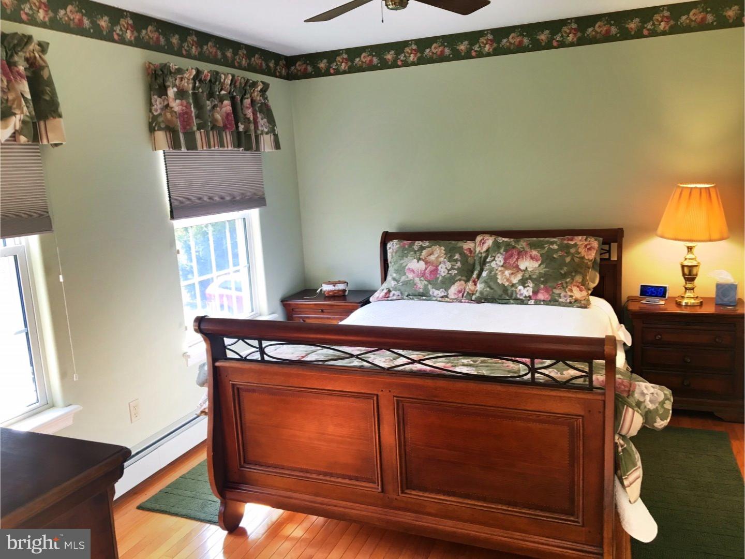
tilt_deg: -10.0
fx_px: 624
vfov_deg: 48.2
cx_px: 372
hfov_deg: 61.7
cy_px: 280
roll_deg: +2.7
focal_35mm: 29
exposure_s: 1/40
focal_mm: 4.15
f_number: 2.2
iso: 25
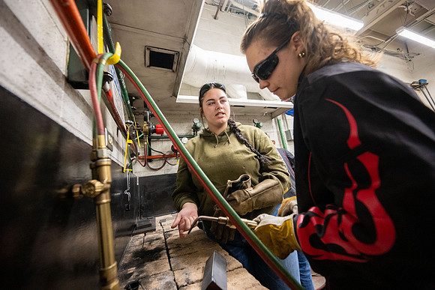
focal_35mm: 14
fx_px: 169
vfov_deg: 81.2
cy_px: 145
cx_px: 218
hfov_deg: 104.2
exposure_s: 1/125
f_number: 4
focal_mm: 14
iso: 2500
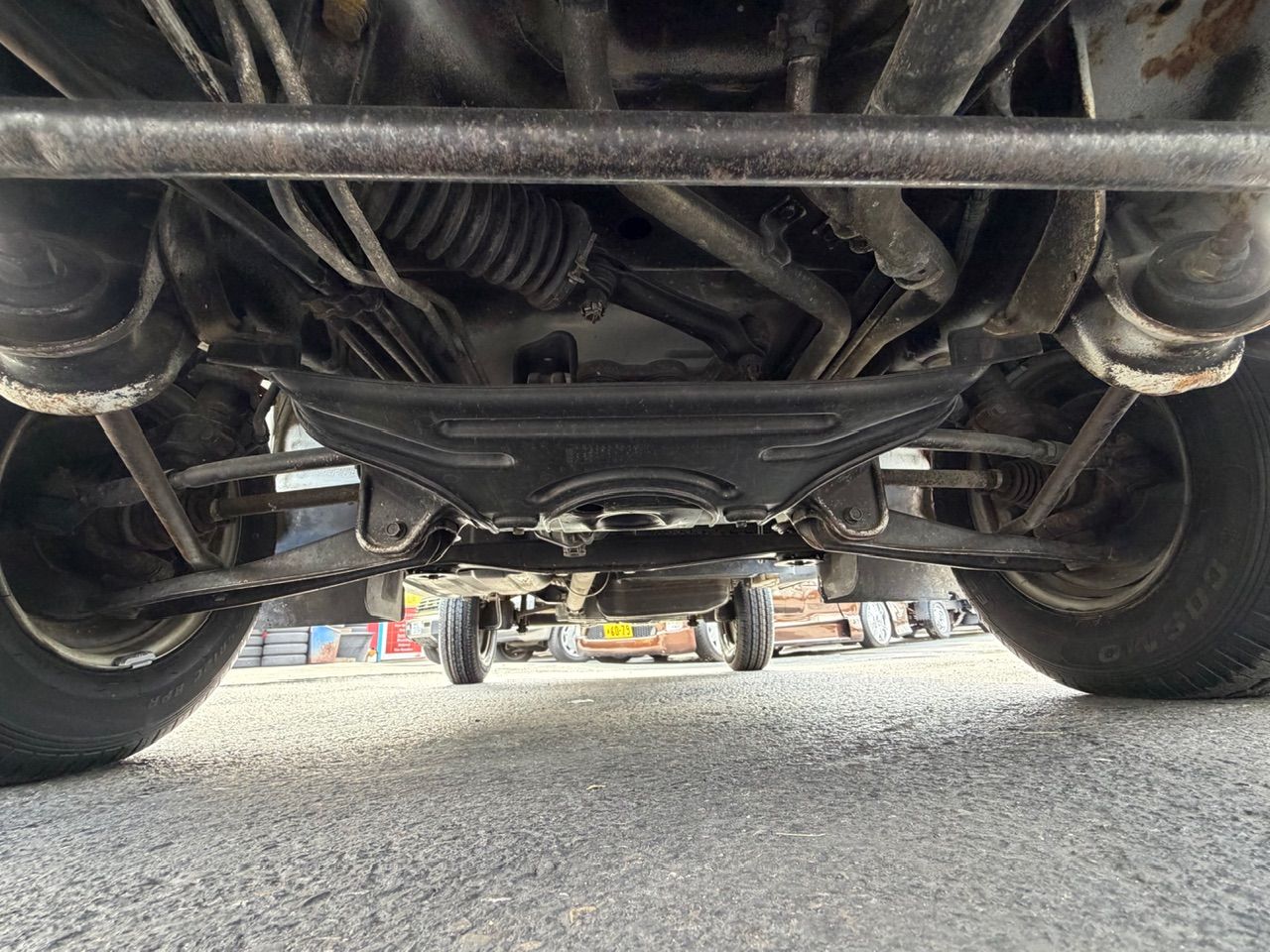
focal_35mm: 14
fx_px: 514
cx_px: 635
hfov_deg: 102.1
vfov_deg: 85.7
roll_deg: +0.3
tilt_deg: +16.5
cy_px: 476
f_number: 2.2
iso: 320
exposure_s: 1/90
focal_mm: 2.22
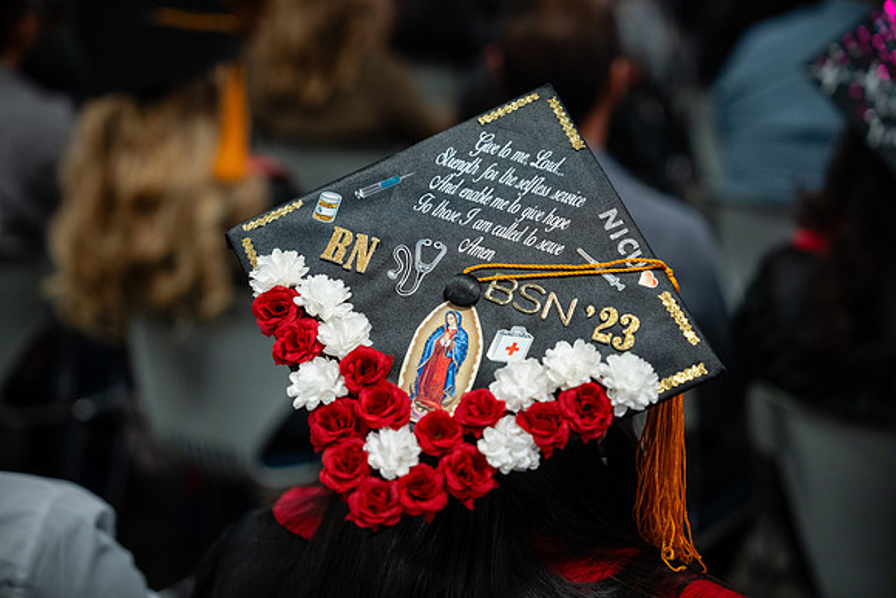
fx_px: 1743
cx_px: 448
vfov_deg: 19.5
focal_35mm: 70
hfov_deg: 28.8
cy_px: 299
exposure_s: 1/160
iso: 2000
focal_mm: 70
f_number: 2.8
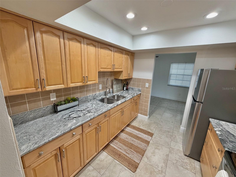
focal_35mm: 14
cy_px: 88
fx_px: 95
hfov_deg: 102.1
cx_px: 118
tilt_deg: -12.7
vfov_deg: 85.7
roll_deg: -2.8
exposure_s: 1/120
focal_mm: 2.22
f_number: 2.2
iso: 250
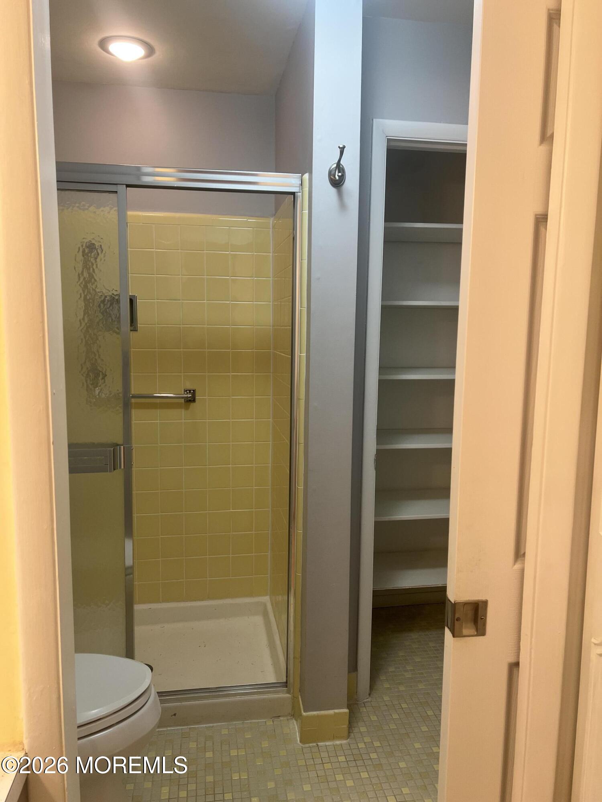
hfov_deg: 53.1
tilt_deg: -7.7
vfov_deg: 67.3
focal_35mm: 26
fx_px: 603
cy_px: 401
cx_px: 301
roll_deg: -1.0
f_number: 1.5
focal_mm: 5.7
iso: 64
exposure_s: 1/60
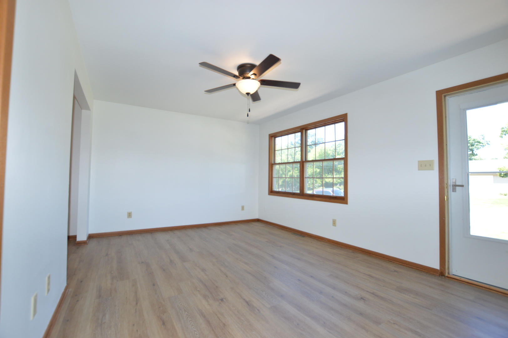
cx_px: 254
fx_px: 211
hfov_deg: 100.4
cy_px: 169
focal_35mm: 15
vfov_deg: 77.2
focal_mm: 10
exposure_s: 1/125
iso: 400
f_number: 5.6
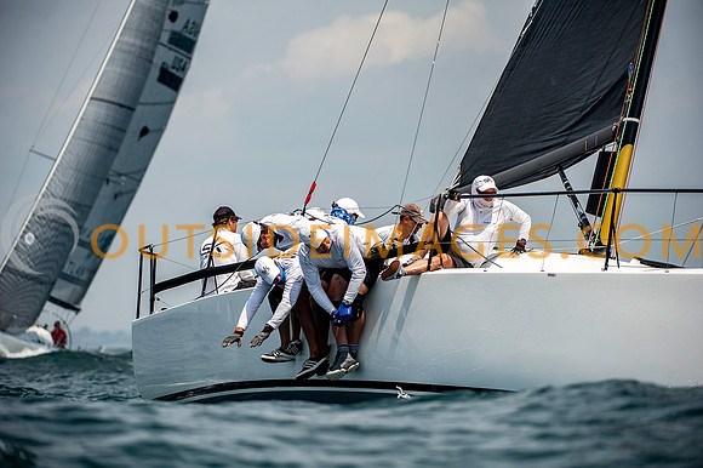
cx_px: 352
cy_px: 234
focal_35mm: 200
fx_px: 3903
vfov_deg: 6.9
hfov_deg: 10.3
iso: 400
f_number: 5
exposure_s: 1/3200
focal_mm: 200
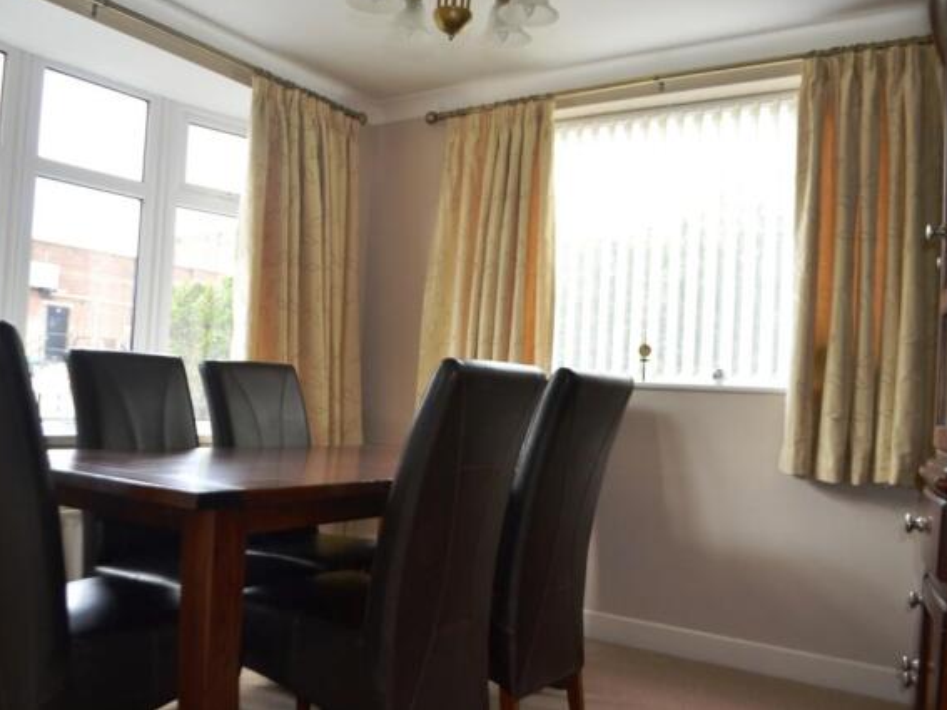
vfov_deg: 46.8
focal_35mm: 30
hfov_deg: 59.8
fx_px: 821
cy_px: 347
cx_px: 425
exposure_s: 1/100
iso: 400
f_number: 4
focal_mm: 18
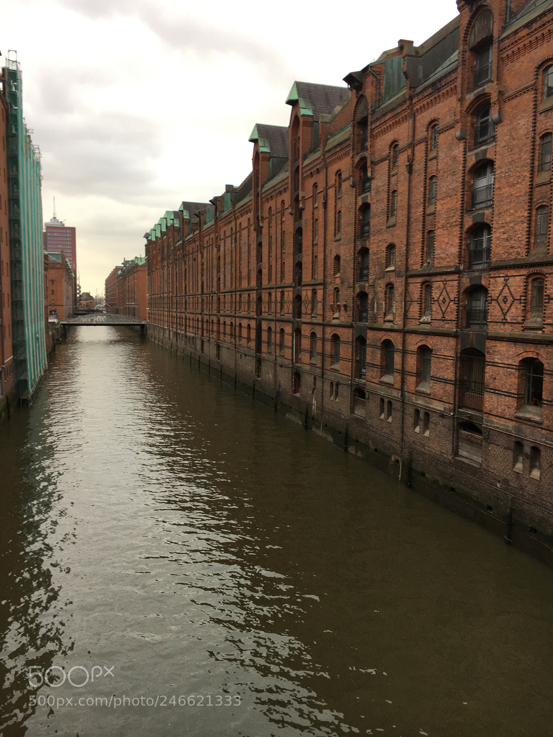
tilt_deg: -4.0
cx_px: 276
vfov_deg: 61.7
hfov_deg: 48.2
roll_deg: +0.9
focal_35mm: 29
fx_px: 618
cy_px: 368
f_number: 2.2
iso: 40
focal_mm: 4.15
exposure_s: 1/100
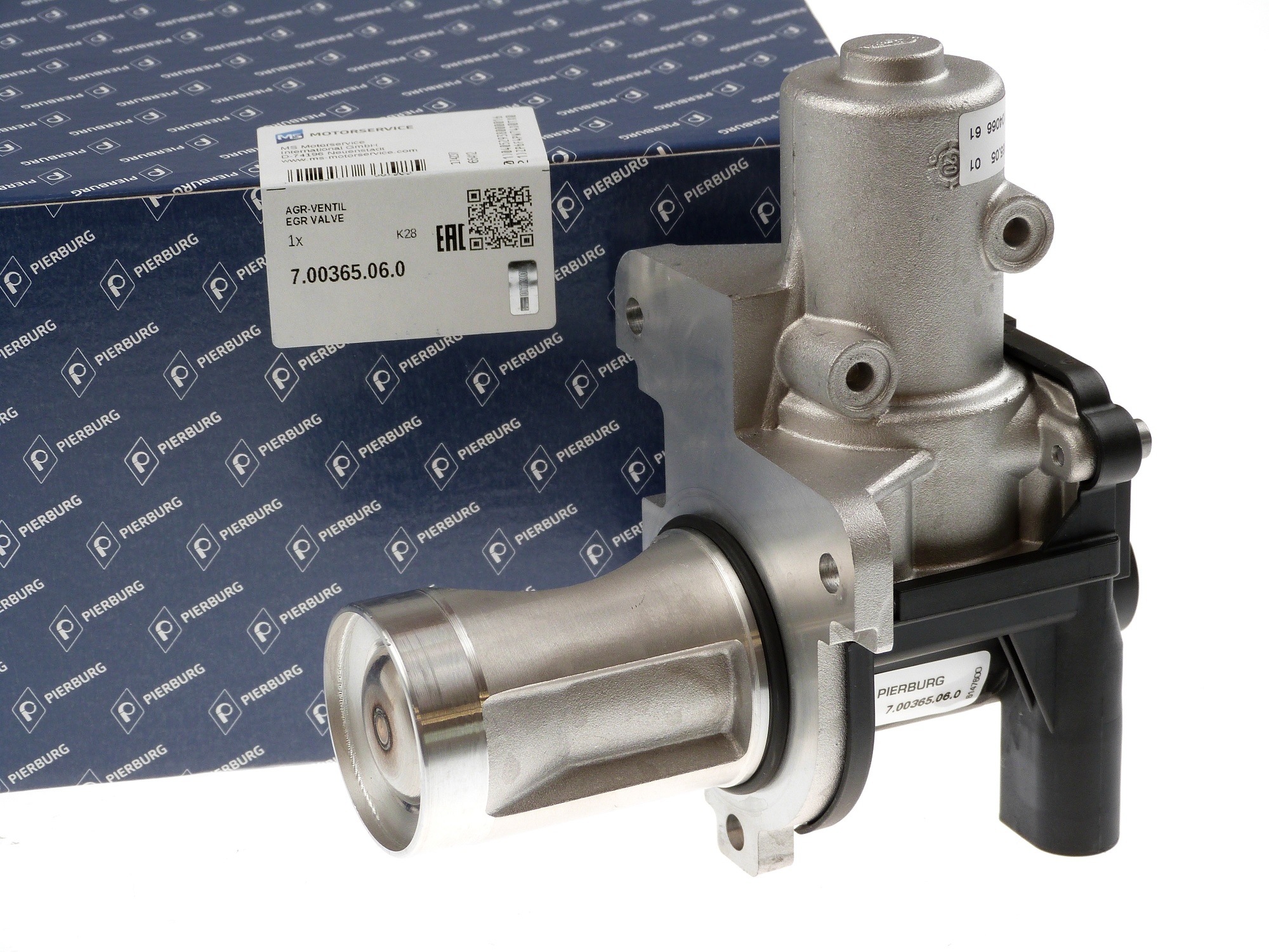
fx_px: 3556
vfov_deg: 15.2
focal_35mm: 97
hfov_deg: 20.2
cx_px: 634
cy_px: 476
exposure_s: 1/80
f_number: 3.4
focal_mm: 17.5
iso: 100
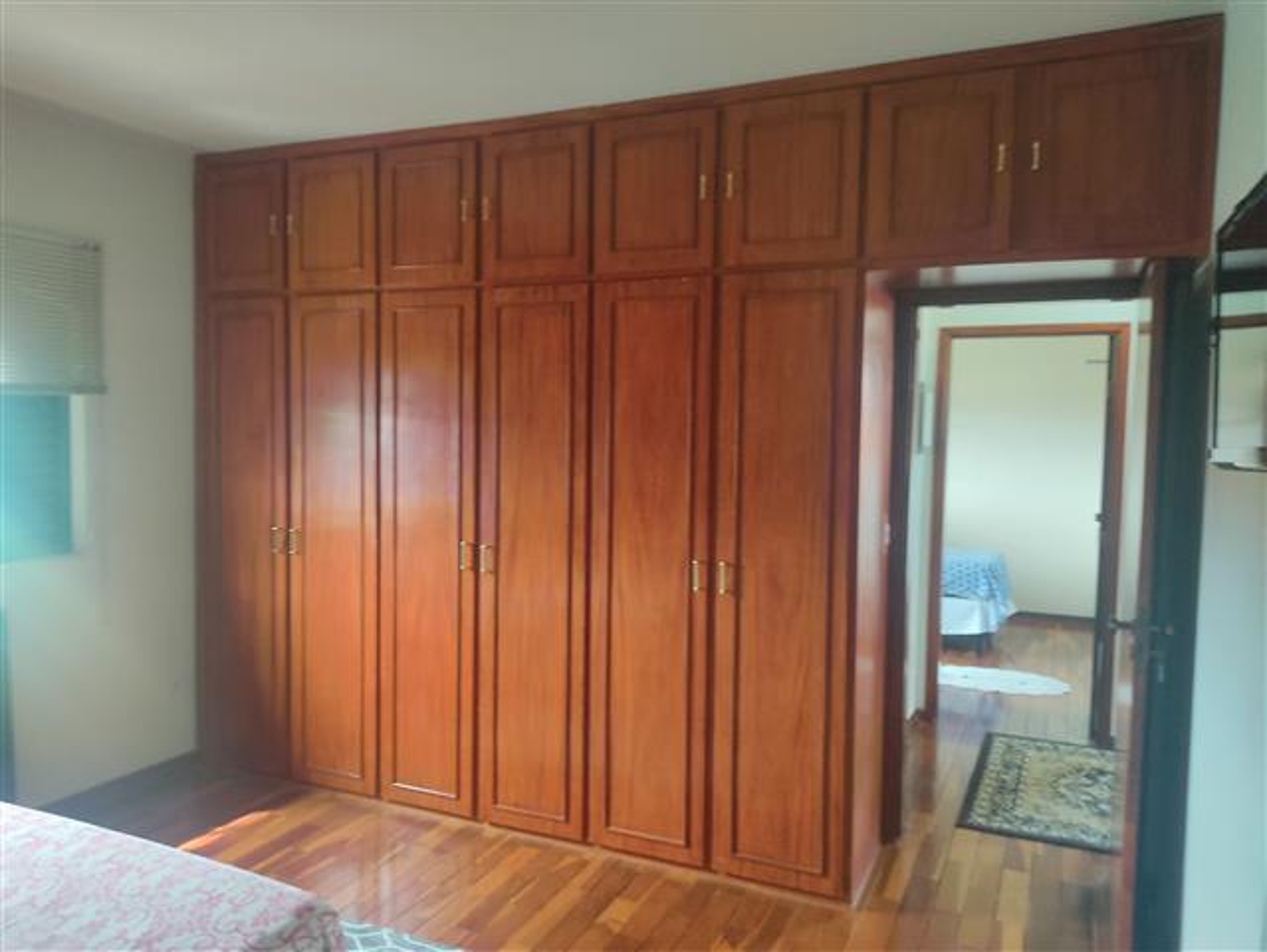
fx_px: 952
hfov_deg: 67.3
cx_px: 634
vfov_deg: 53.1
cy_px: 476
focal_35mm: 26
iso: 952
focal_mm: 4.74
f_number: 1.79
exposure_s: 1/24
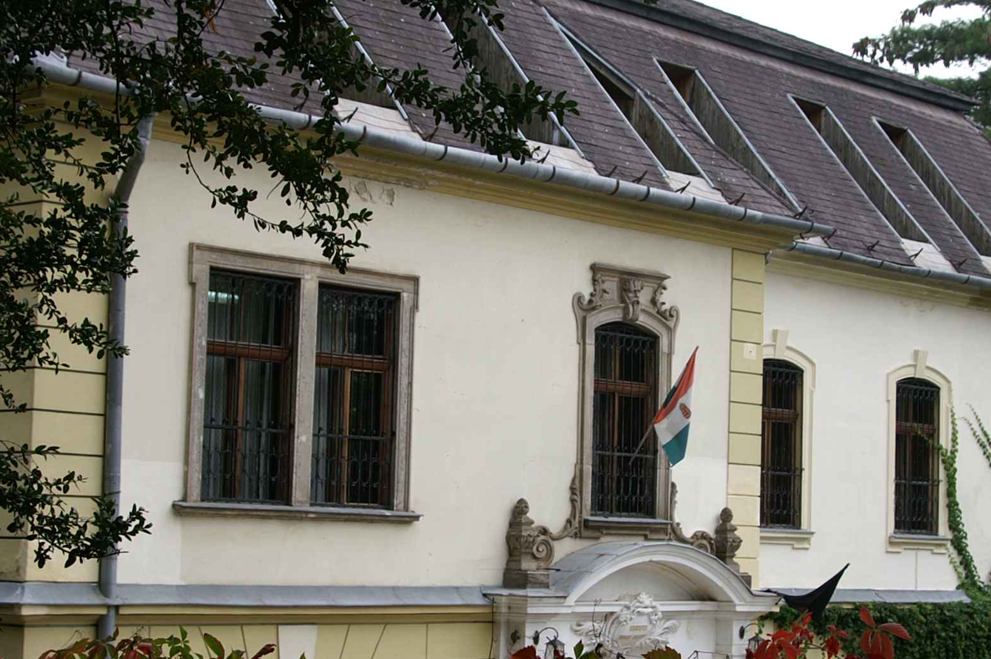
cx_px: 547
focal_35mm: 81
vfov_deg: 16.8
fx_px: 2228
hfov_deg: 25.1
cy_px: 339
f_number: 6.3
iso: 100
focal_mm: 28
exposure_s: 1/80
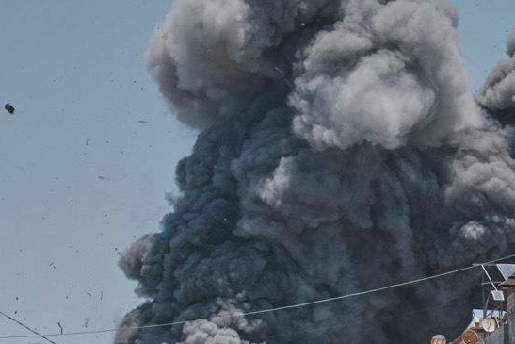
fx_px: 2747
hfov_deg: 10.7
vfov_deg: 7.1
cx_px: 206
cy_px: 412
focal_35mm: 192
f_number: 2.8
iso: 160
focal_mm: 70
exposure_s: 1/8000
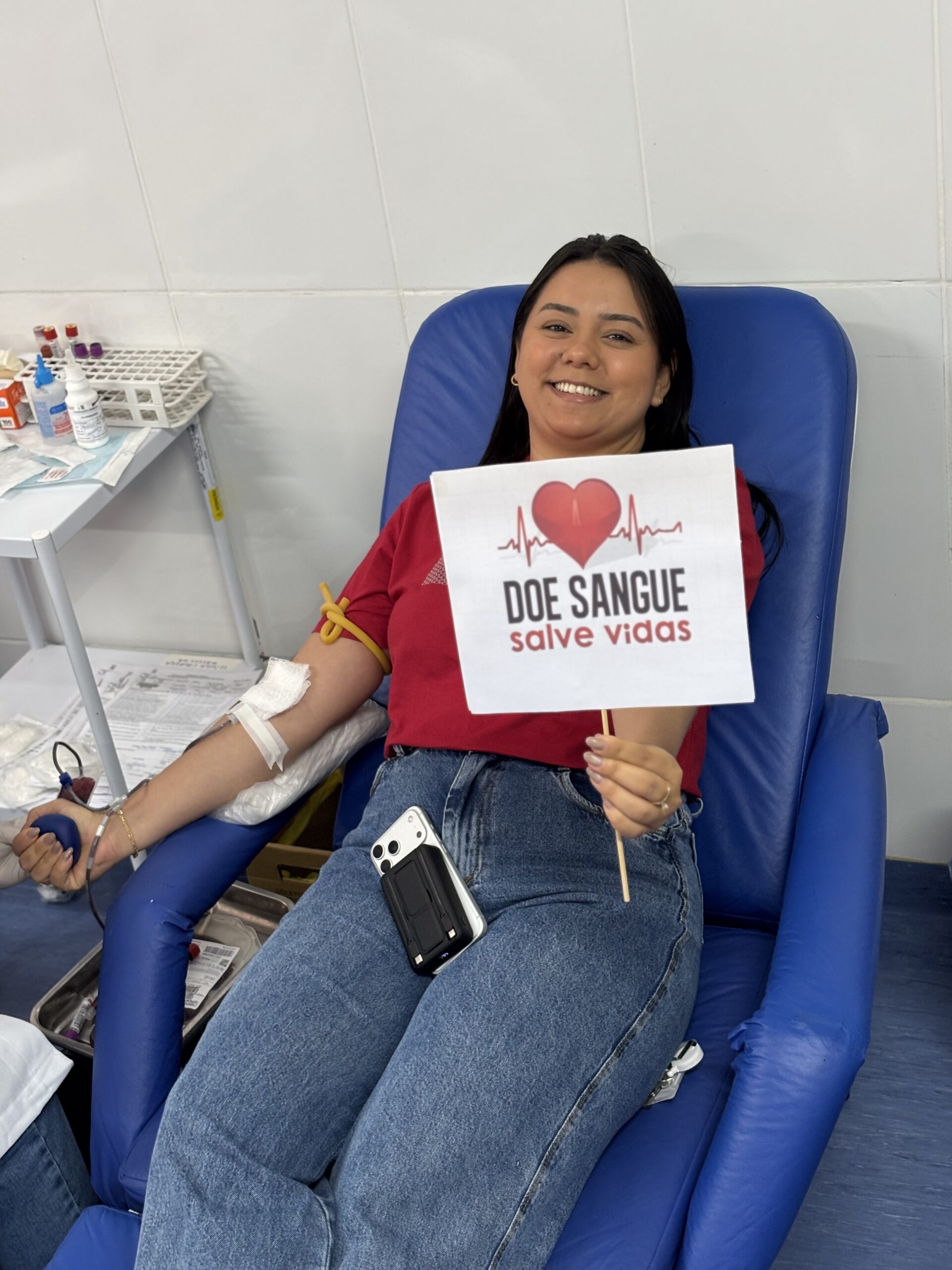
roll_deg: +7.9
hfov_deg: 28.0
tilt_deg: -31.6
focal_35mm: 52
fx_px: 1907
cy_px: 635
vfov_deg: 36.8
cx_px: 476
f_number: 1.6
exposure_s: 1/40
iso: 125
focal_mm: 5.96
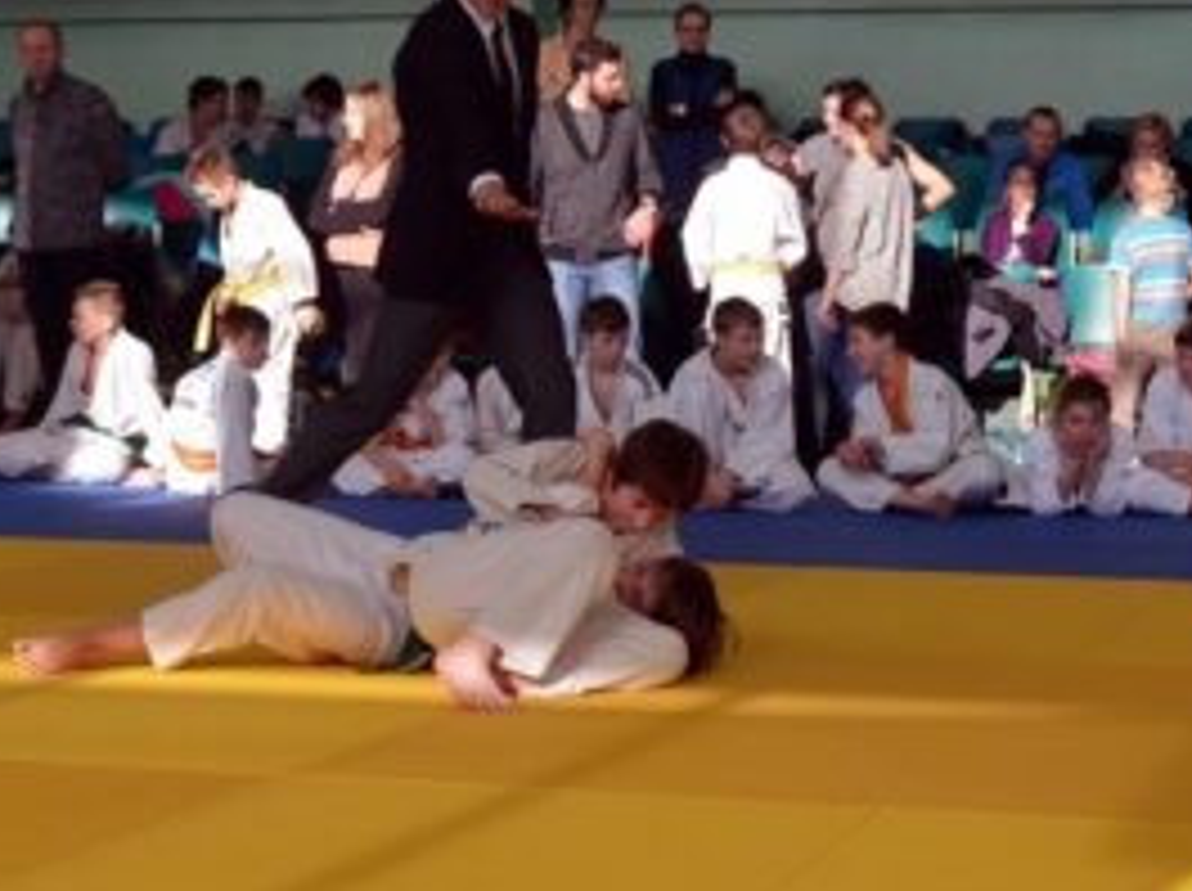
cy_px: 376
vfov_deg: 19.8
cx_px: 828
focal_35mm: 74
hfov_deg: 26.2
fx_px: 2545
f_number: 5
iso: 200
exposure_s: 1/250
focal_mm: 34
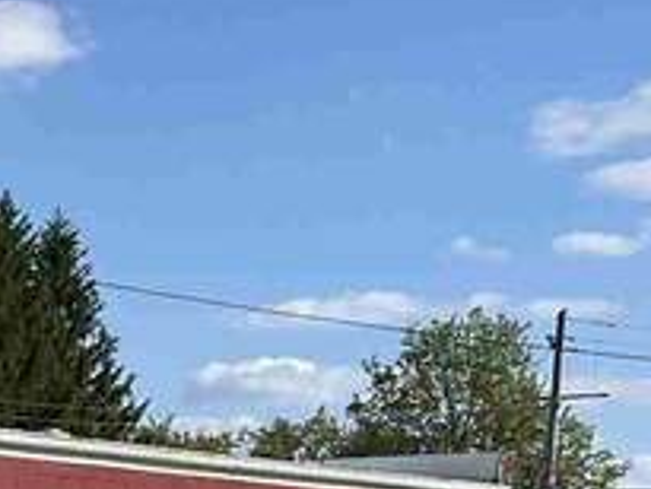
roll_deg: -1.1
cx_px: -921
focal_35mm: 162
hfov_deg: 10.5
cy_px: 1067
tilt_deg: -6.8
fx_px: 3048
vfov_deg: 8.6
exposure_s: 1/4651
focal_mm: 5.1
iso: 50
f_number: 1.6
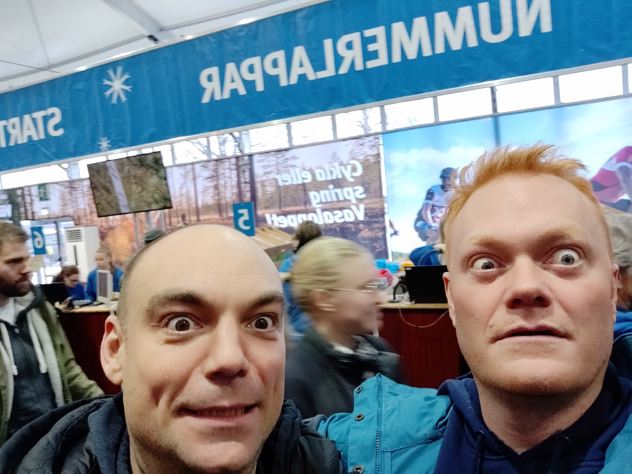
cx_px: 316
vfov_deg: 66.0
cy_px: 237
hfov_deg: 81.7
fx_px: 365
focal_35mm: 20
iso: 200
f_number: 2
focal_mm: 3.48
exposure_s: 1/33
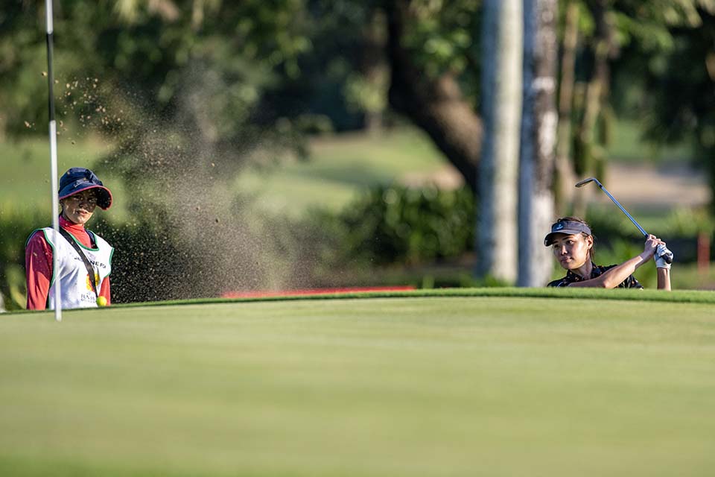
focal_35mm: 400
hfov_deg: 5.2
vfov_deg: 3.4
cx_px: 358
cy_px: 238
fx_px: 7944
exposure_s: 1/2000
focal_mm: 400
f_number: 4.5
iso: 450
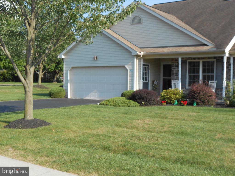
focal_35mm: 49
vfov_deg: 29.7
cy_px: 88
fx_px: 333
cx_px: 118
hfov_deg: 38.9
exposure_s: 1/320
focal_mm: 8.8
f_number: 4.8
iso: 80
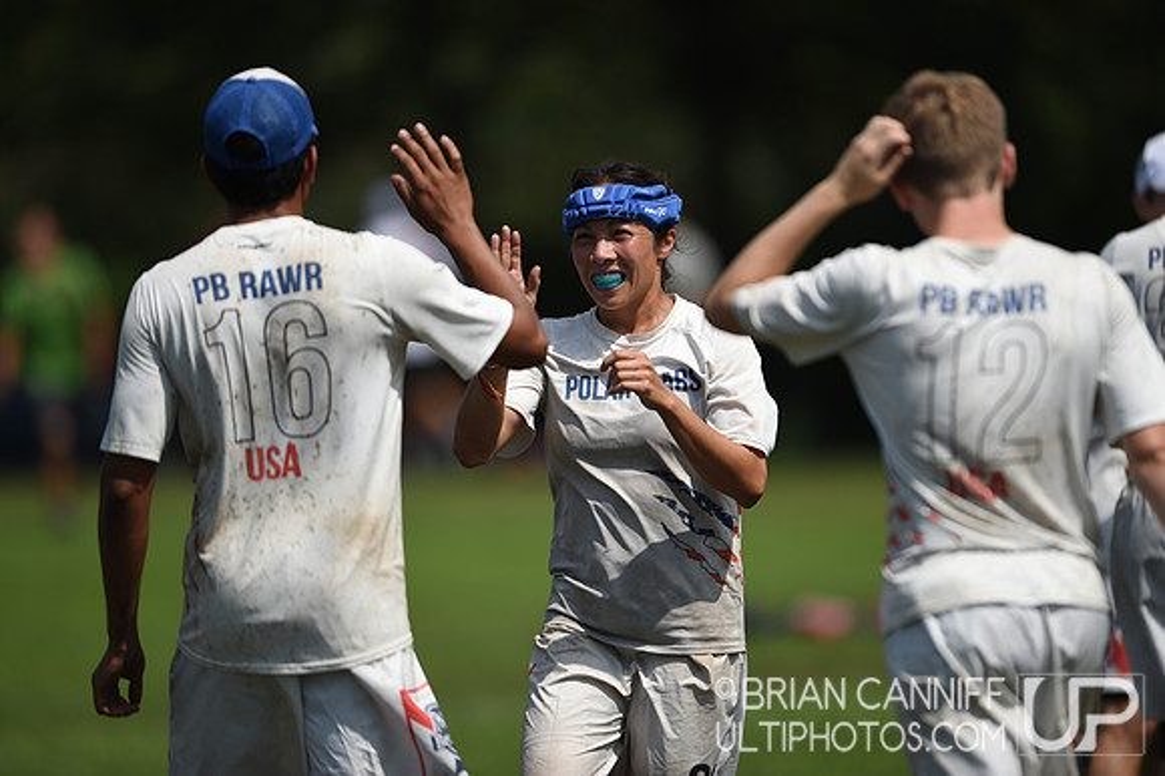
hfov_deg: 5.2
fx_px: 12937
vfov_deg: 3.4
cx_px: 582
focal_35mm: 400
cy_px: 388
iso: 200
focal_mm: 400
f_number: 2.8
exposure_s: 1/8000
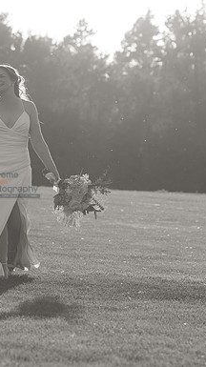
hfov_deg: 4.7
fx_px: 2520
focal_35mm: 259
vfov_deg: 8.3
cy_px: 260
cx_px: 6
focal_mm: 113
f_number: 5
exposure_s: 1/400
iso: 125
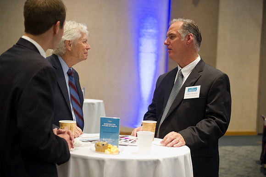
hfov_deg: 33.4
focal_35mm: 60
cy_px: 88
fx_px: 443
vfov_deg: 22.6
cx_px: 133
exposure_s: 1/50
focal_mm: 60
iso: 2500
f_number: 2.8
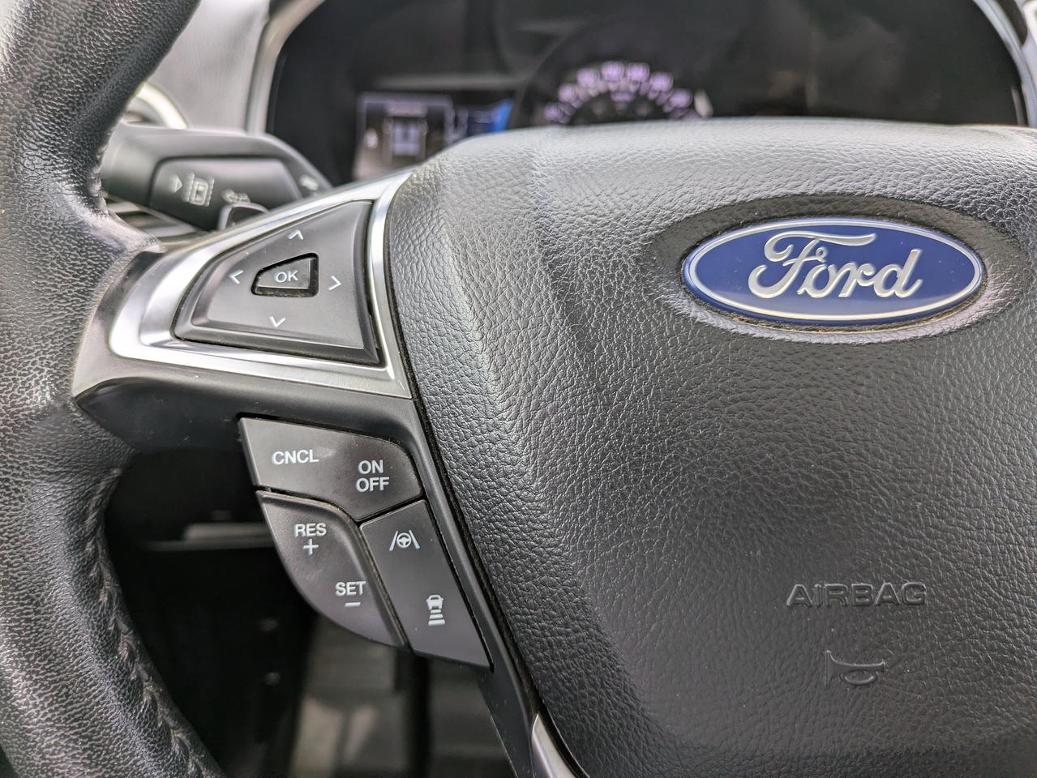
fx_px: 749
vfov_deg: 54.9
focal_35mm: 25
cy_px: 389
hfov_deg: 69.4
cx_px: 518
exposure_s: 1/196
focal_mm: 5.43
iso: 46
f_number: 1.89
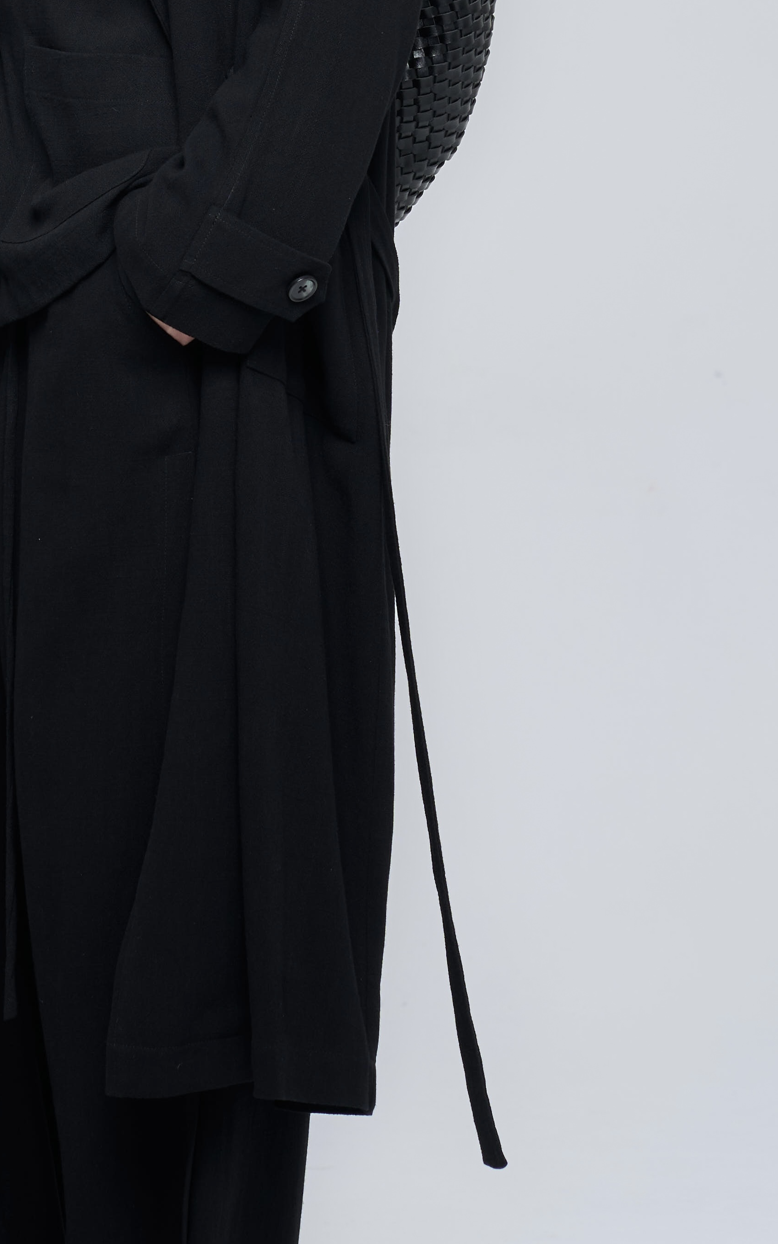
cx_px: 121
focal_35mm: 203
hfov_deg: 6.5
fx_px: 6886
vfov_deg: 10.3
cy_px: 291
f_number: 8
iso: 200
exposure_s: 1/125
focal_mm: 85
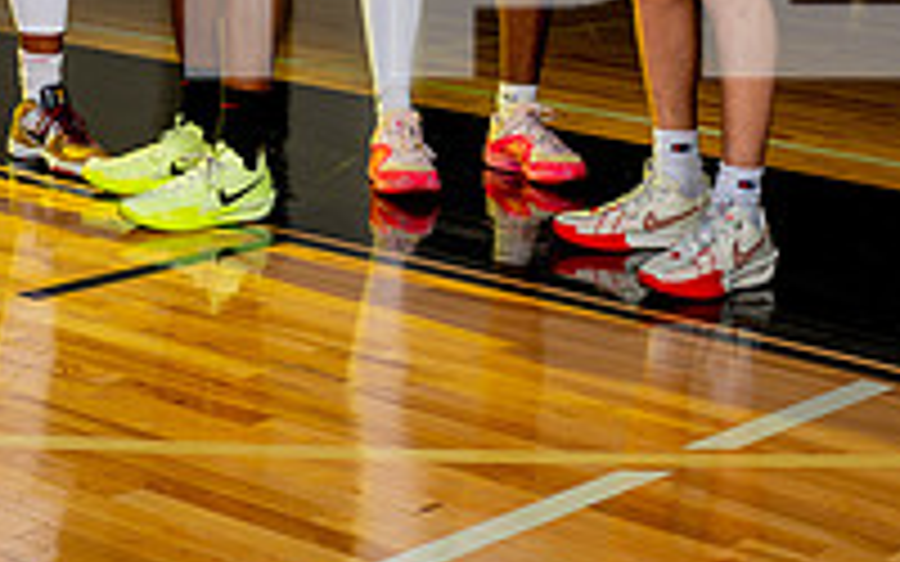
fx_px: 2698
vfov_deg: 11.3
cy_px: -373
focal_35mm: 110
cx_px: 346
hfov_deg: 18.9
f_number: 8
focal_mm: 48
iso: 100
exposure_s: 1/125
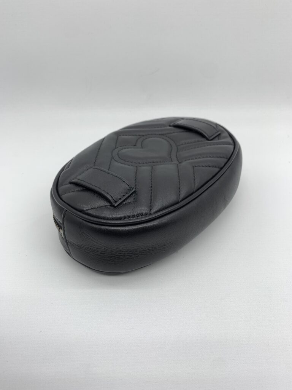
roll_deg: +0.4
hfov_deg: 53.1
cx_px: 146
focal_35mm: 26
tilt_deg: -36.9
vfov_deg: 67.3
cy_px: 195
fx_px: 292
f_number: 1.8
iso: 32
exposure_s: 1/100
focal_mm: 4.25
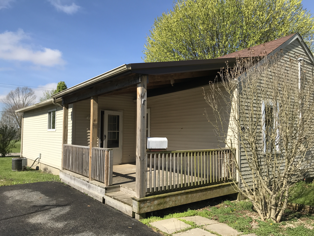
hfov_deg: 63.4
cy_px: 118
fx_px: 254
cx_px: 157
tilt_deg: +3.5
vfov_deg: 49.7
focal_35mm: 28
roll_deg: -0.6
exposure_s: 1/1996
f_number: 1.8
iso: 20
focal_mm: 3.99
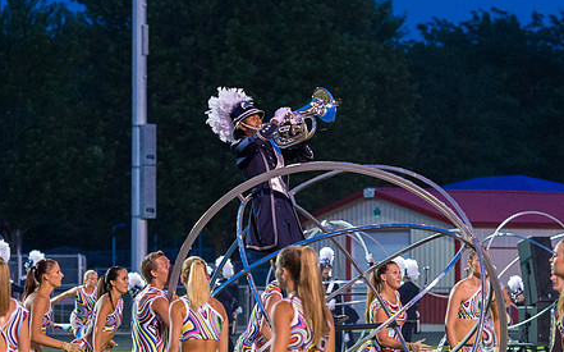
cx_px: 312
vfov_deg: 5.6
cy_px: 220
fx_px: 3579
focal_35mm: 233
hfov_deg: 9.0
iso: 6400
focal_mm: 120
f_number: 3.5
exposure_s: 1/320
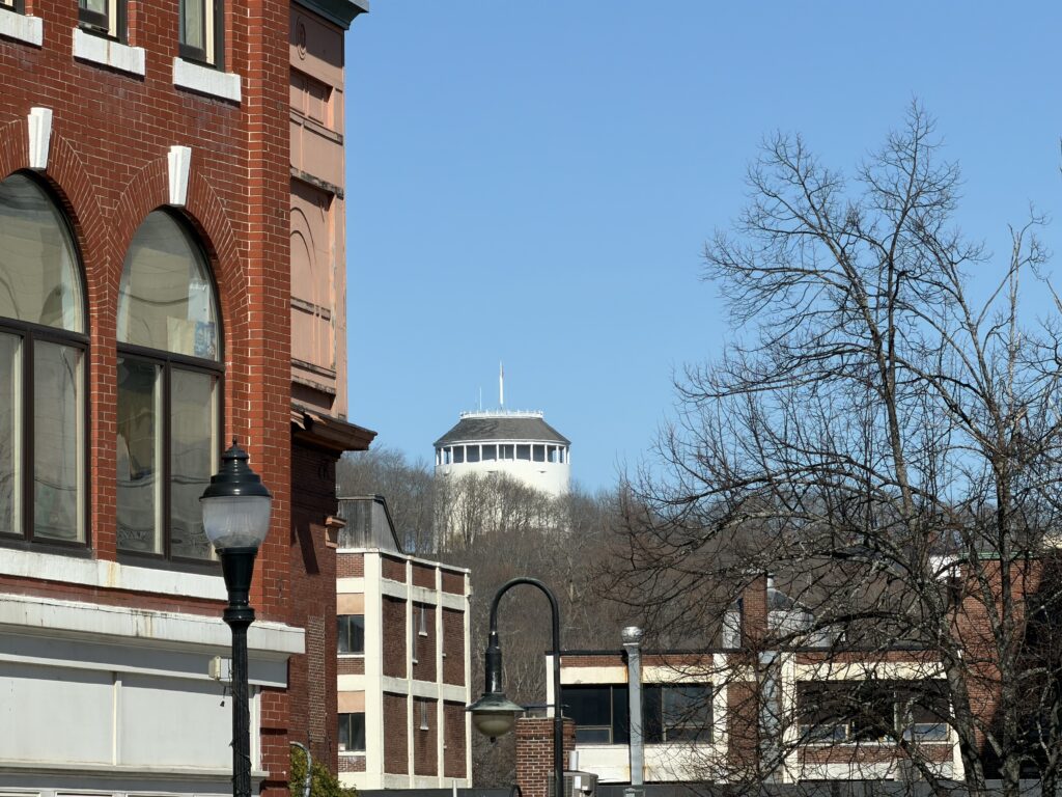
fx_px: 6136
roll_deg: +0.7
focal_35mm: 200
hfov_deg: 9.9
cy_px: 398
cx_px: 531
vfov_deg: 7.4
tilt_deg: +4.0
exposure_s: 1/838
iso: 16
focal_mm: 16.89
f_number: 2.8
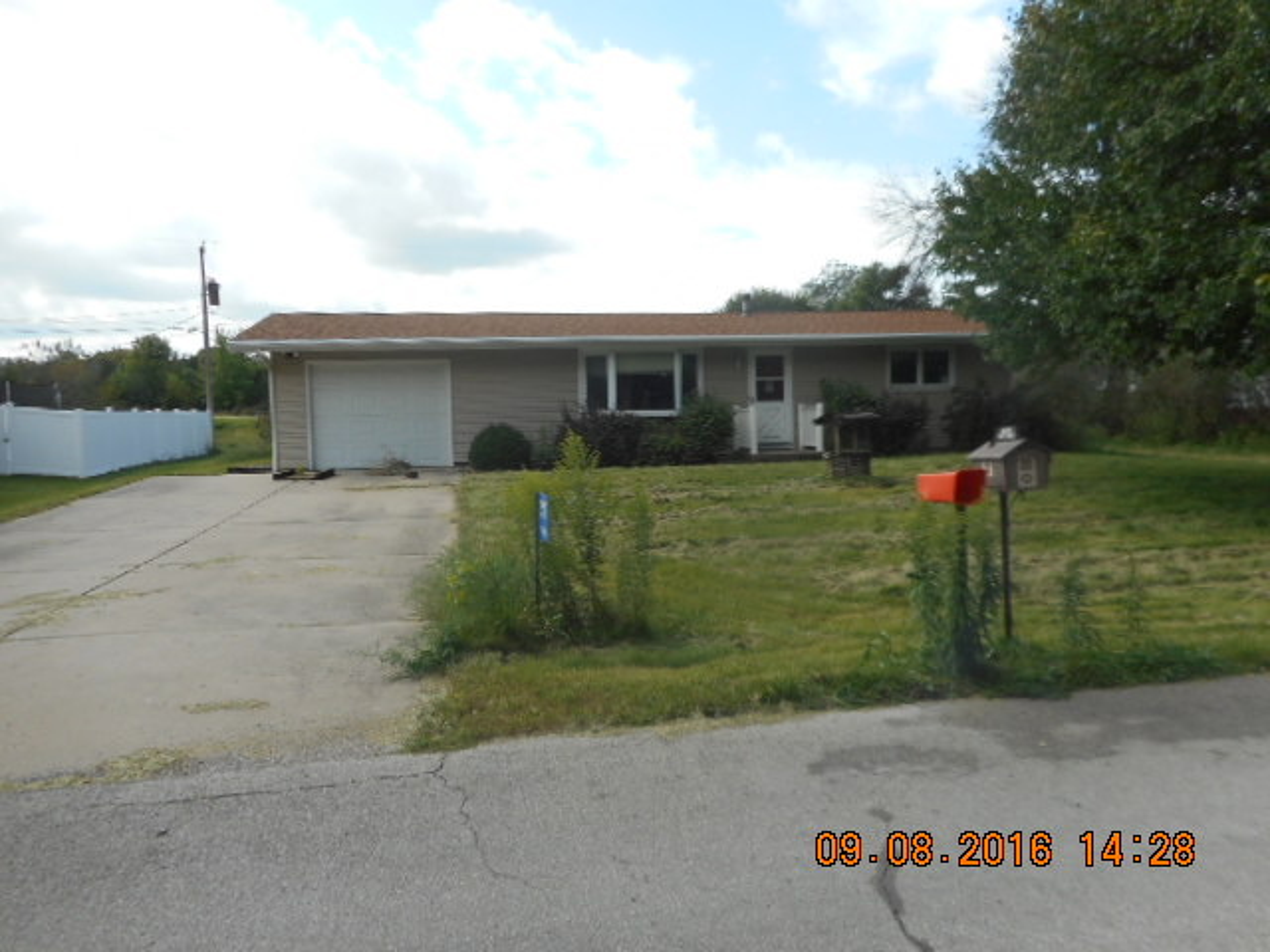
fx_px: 917
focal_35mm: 25
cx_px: 635
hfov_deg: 69.4
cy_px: 476
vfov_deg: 54.9
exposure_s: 1/400
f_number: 3.7
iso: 80
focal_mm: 4.5
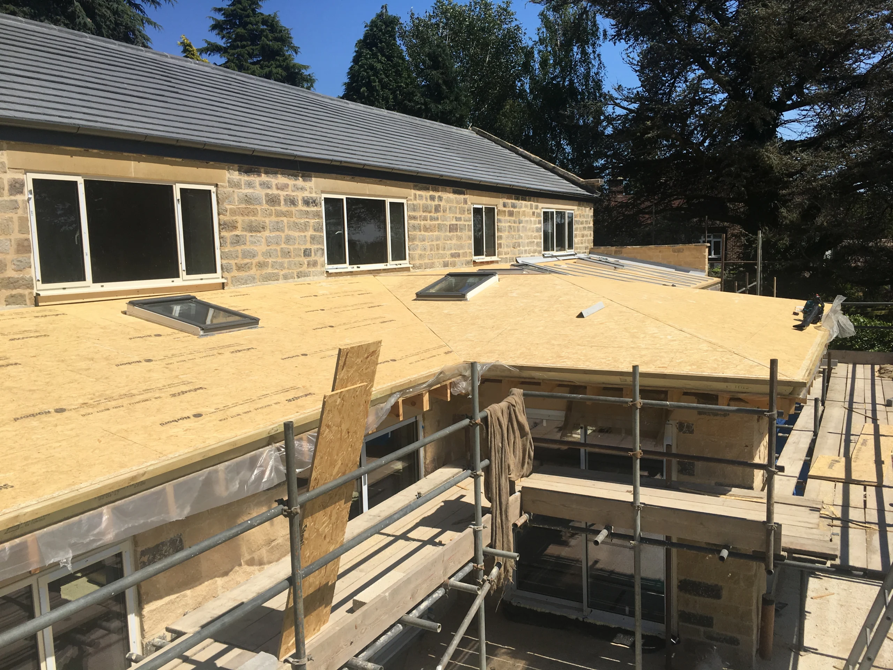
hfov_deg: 61.7
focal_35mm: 29
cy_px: 335
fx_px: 748
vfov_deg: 48.2
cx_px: 446
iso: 25
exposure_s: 1/2481
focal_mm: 4.15
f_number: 2.2
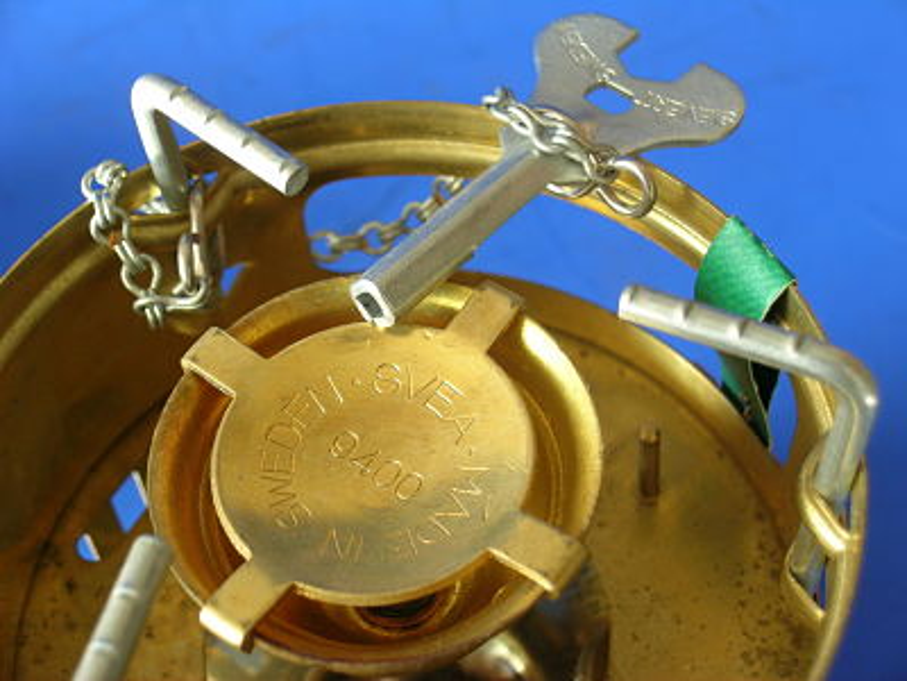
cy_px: 340
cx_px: 454
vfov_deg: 22.6
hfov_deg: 29.8
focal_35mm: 65
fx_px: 1703
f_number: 4.3
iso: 50
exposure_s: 1/23.9
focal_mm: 13.5
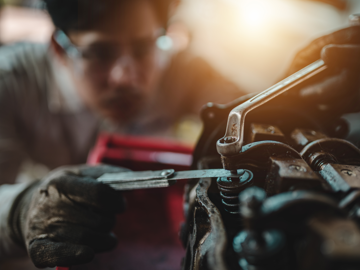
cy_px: 135
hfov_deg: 48.9
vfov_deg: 37.7
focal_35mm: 38
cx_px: 201
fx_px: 395
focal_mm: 35
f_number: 1.6
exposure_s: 1/500
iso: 200
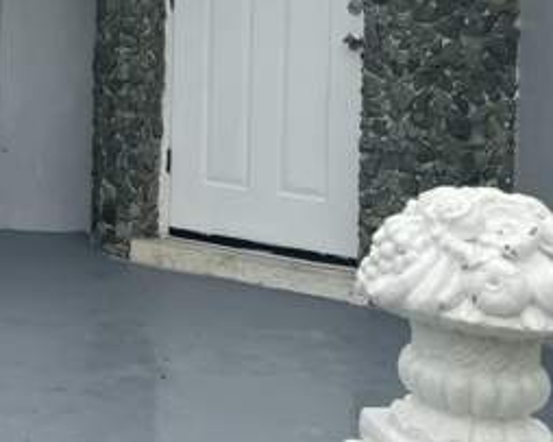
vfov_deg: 18.6
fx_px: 1309
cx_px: -72
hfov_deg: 22.4
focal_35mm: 80
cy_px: -13
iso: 50
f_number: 1.5
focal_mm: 5.7
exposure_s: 1/666
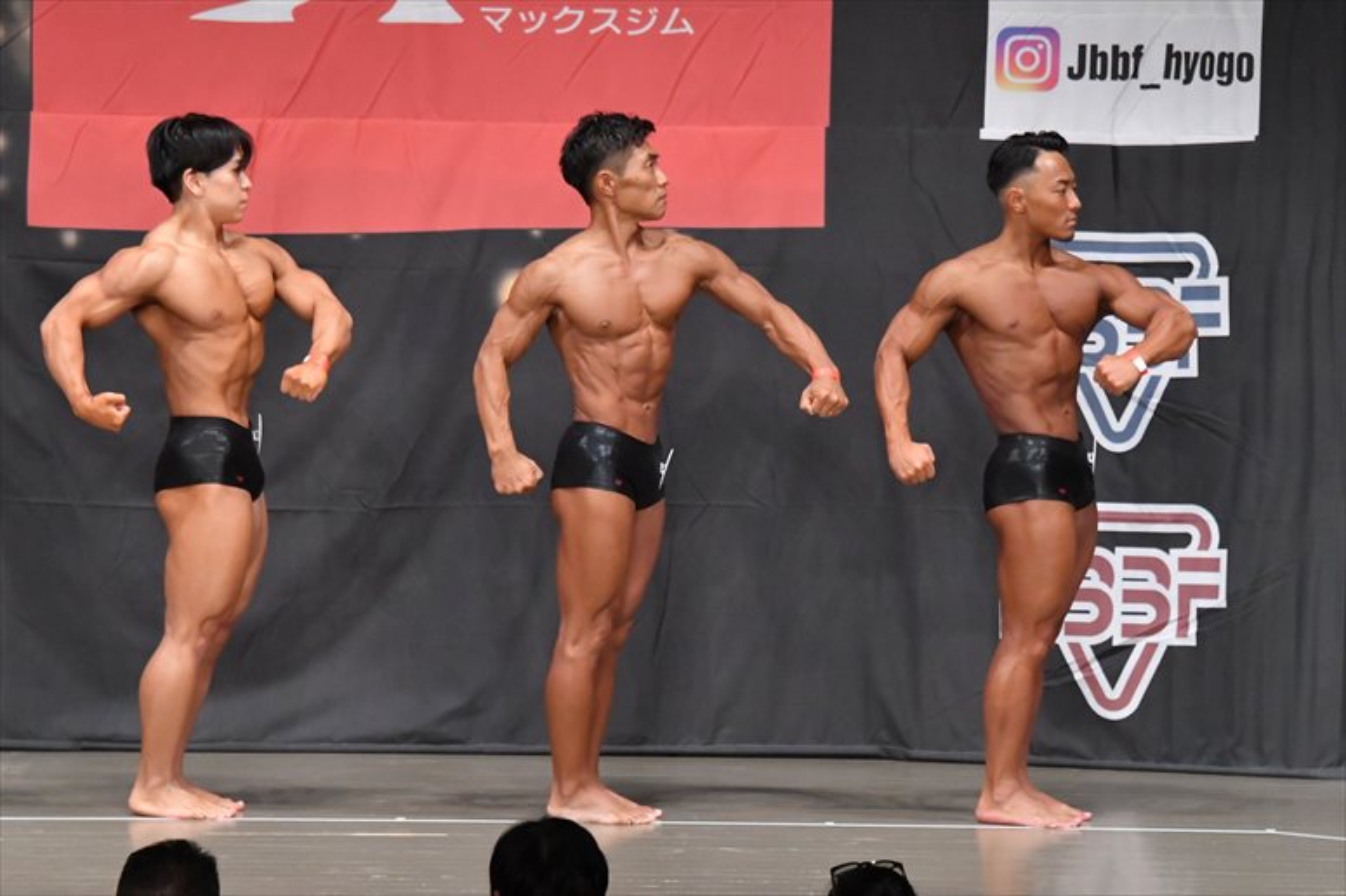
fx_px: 7549
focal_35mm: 202
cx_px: 673
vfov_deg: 6.8
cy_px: 448
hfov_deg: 10.2
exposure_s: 1/400
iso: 6400
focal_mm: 135
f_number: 5.6
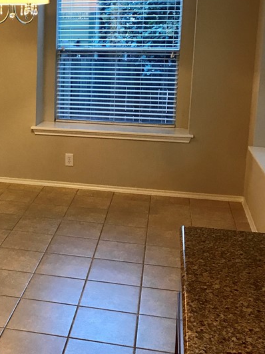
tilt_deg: -10.3
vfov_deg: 35.3
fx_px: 551
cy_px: 129
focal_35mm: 54
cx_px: 15
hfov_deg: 25.9
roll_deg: -0.3
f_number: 1.8
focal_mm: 3.99
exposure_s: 1/17
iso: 40
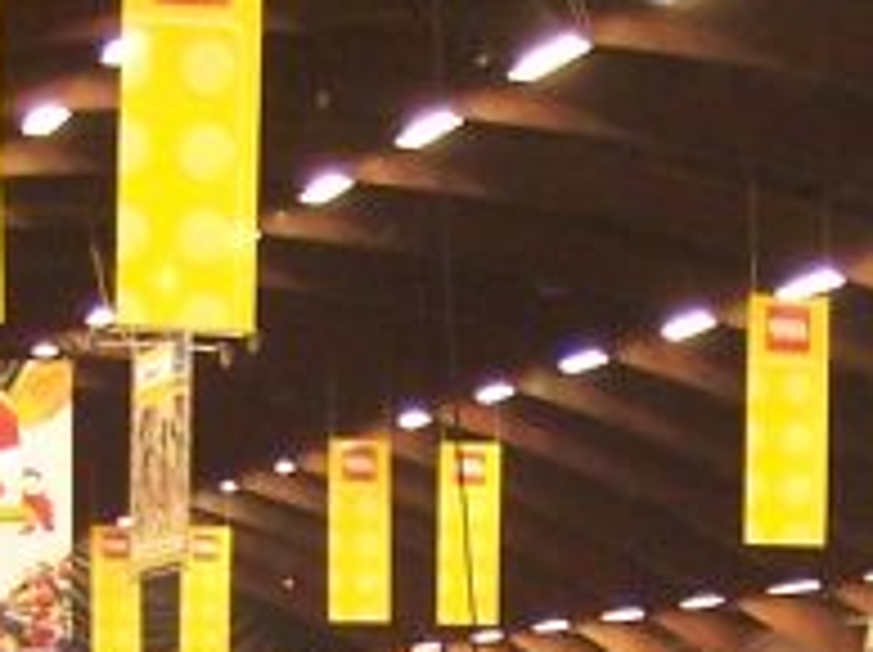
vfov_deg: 7.0
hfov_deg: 9.8
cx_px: 594
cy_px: 1439
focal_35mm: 201
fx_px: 5063
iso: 140
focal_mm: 6.3
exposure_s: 1/6
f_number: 2.8
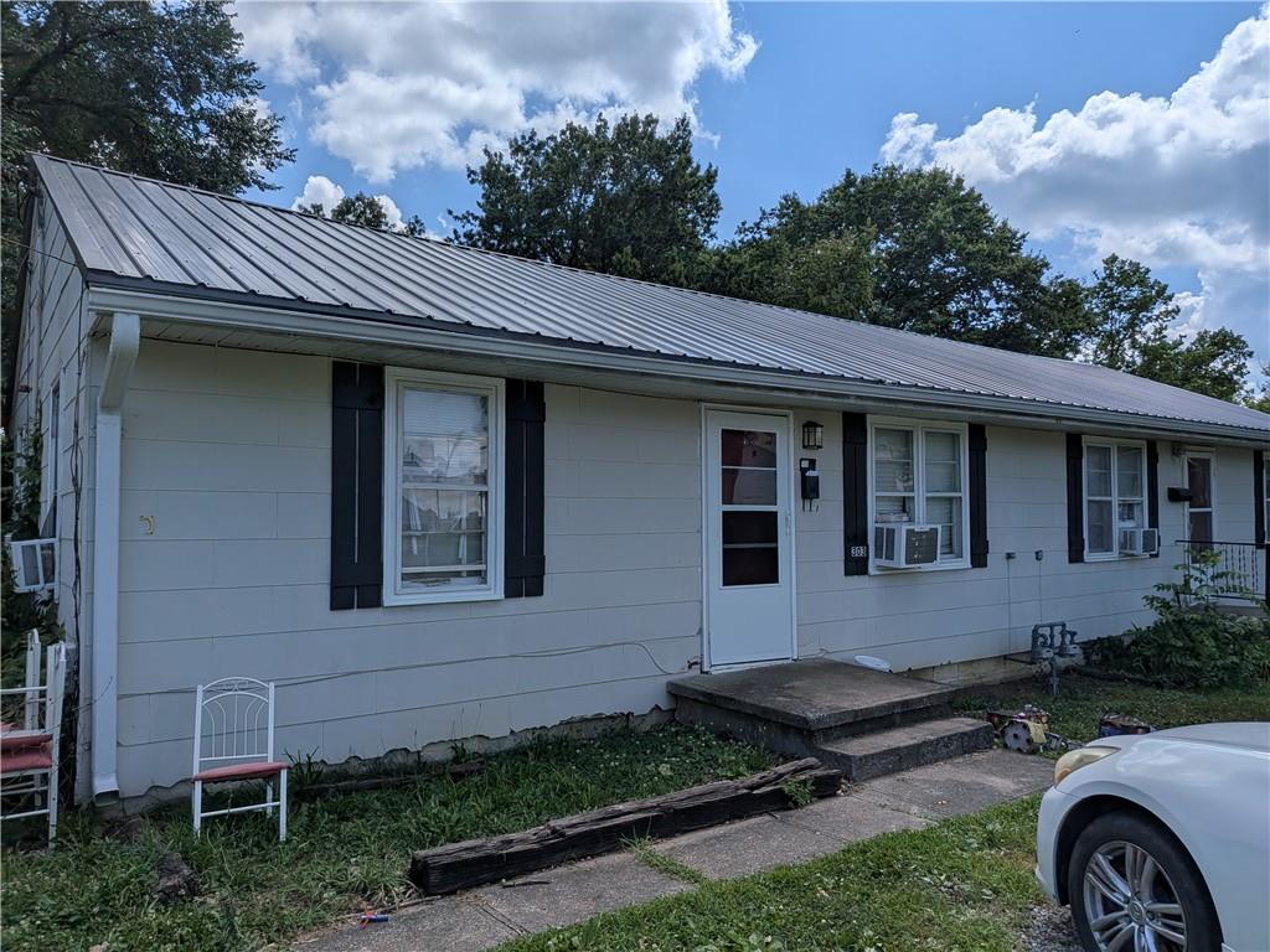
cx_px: 635
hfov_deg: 71.6
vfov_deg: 56.8
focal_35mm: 24
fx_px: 881
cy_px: 476
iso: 27
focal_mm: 4.53
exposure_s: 1/3597
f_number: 1.7
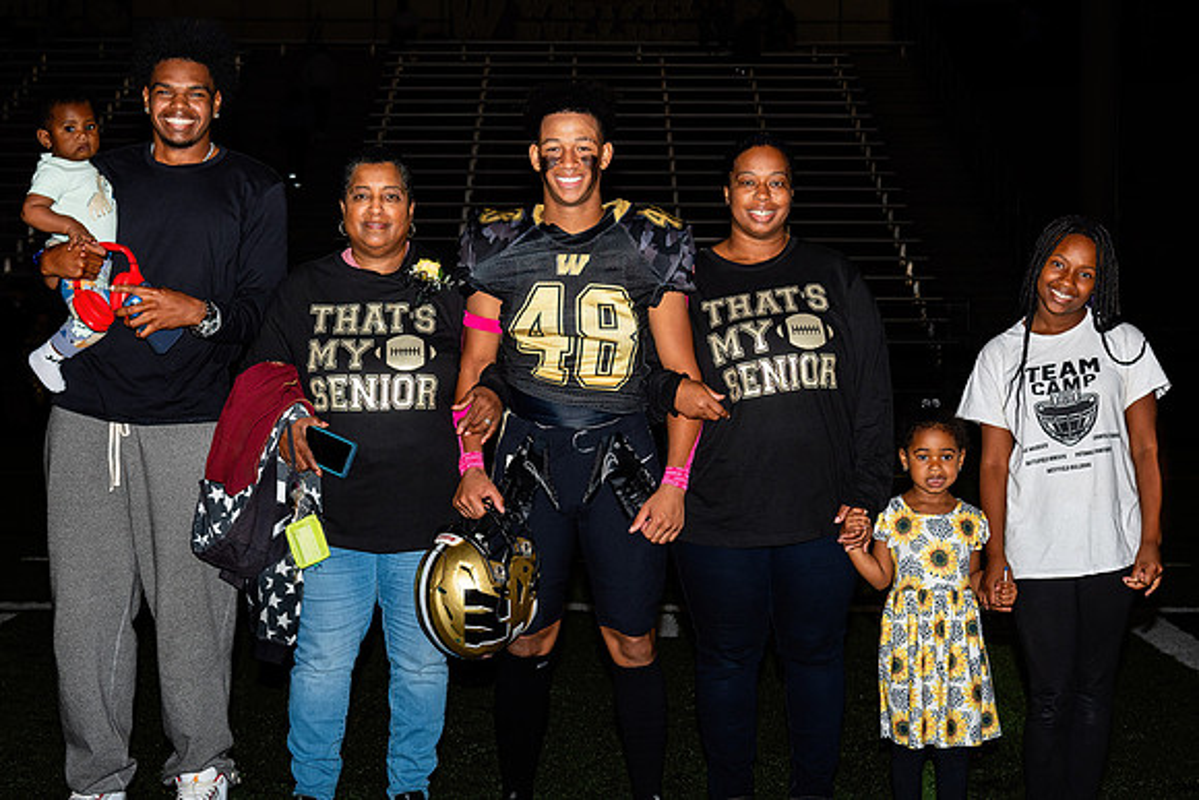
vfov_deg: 20.0
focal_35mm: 68
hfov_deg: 29.7
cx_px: 599
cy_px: 347
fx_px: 2264
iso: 320
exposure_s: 1/200
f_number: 5
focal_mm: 40
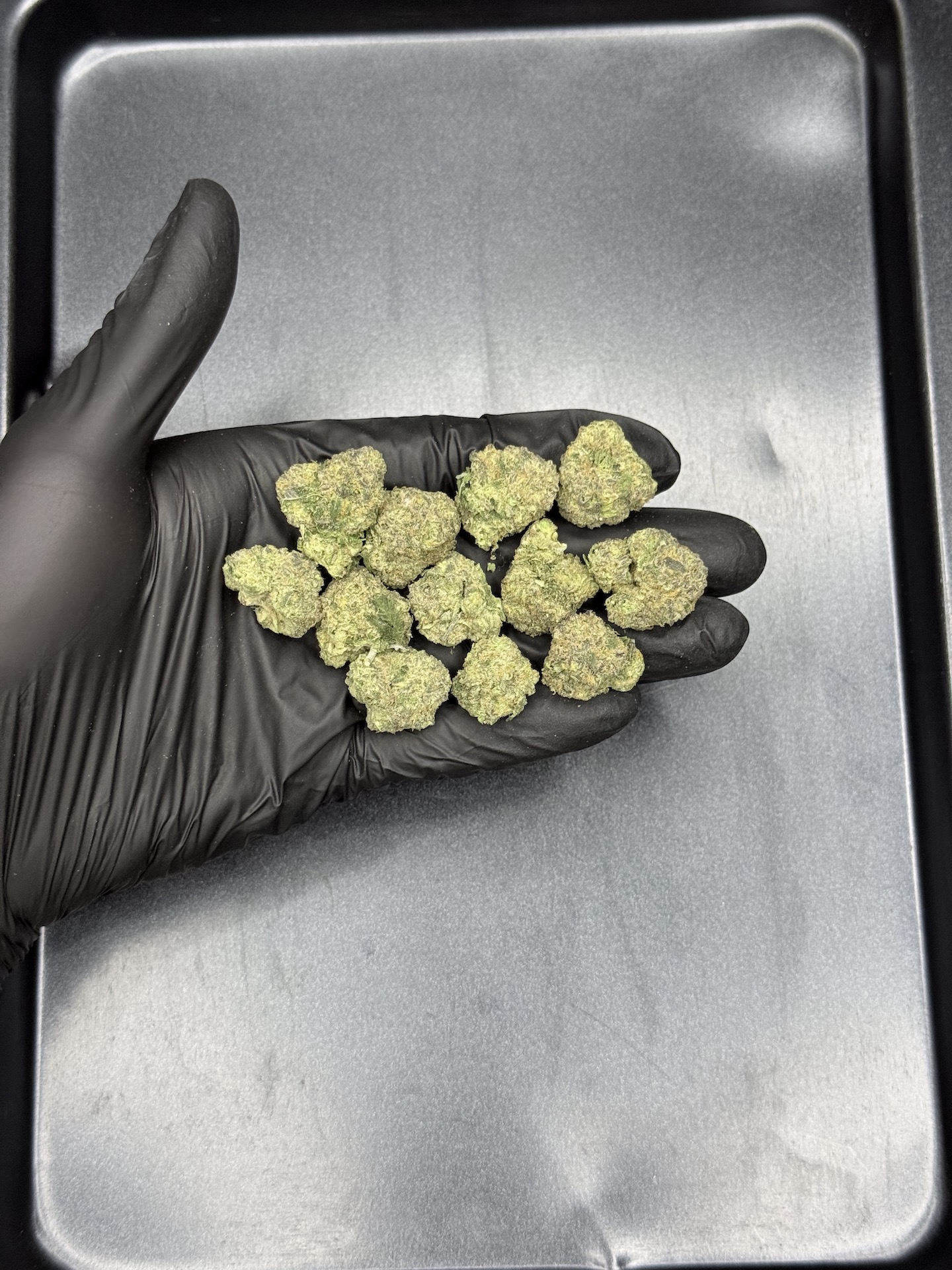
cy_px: 635
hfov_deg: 30.3
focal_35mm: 48
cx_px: 476
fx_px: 1760
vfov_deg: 39.7
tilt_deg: -78.9
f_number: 1.78
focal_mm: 6.76
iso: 125
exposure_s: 1/60
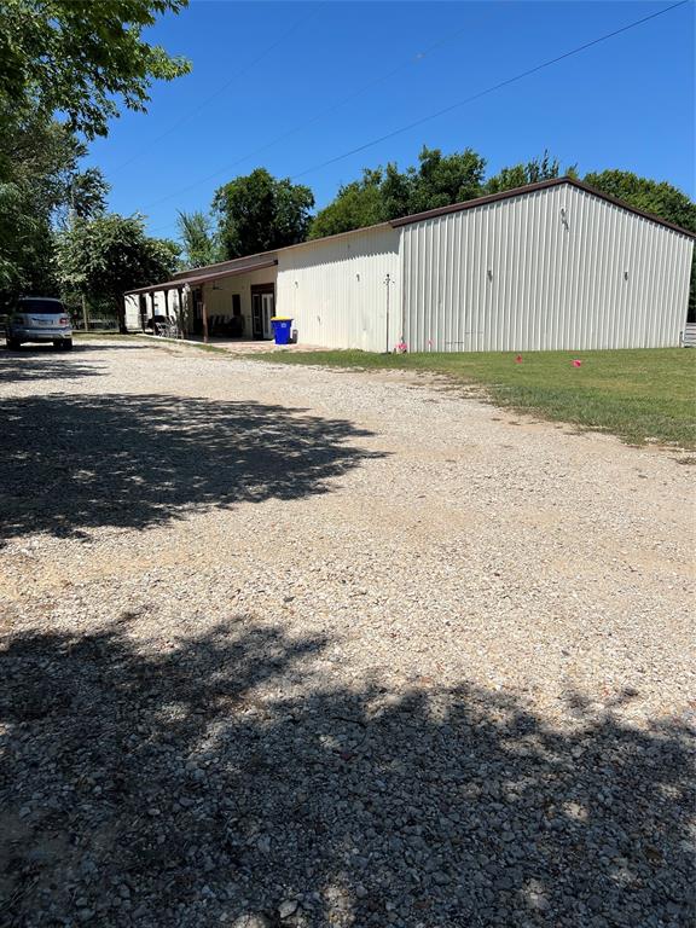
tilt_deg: -7.9
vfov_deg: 67.3
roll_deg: +2.5
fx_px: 697
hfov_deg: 53.1
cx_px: 348
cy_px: 464
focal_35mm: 26
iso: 50
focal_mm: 5.7
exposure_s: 1/6211
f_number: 1.5
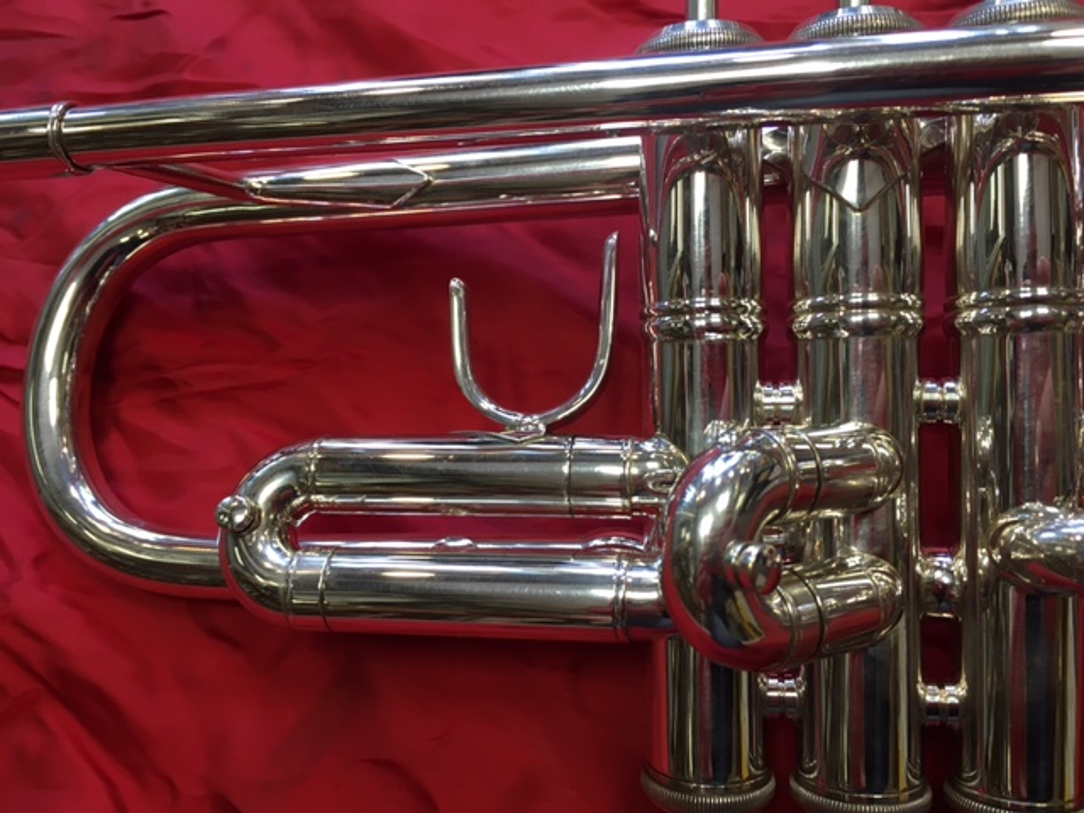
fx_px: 908
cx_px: 542
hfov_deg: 61.7
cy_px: 406
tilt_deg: -69.5
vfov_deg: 48.2
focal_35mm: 29
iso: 100
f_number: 2.2
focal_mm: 4.15
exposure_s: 1/33
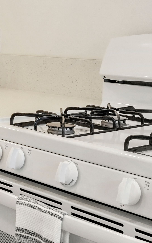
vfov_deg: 24.5
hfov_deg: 15.3
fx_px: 537
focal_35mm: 81
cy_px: 4
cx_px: -47
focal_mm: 23
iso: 800
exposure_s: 1/20
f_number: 11
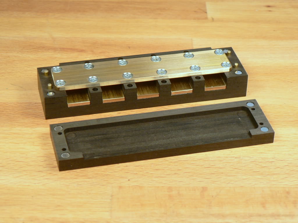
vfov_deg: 14.2
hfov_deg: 18.9
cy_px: 112
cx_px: 149
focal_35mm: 104
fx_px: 895
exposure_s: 1/60
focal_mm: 17.3
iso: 100
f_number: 3.2
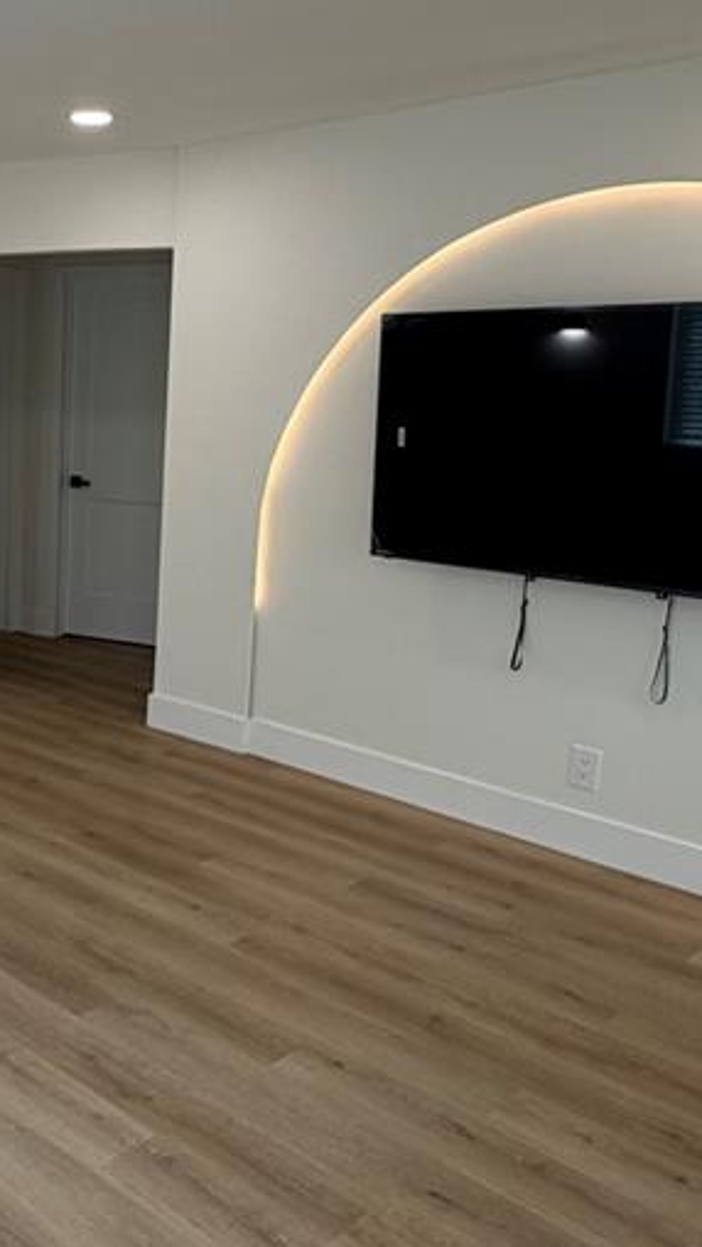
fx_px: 1191
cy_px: 606
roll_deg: -1.0
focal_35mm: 36
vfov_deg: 55.3
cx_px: 0
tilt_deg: -11.2
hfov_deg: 30.5
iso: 64
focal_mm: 2.22
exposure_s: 1/120
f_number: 2.2
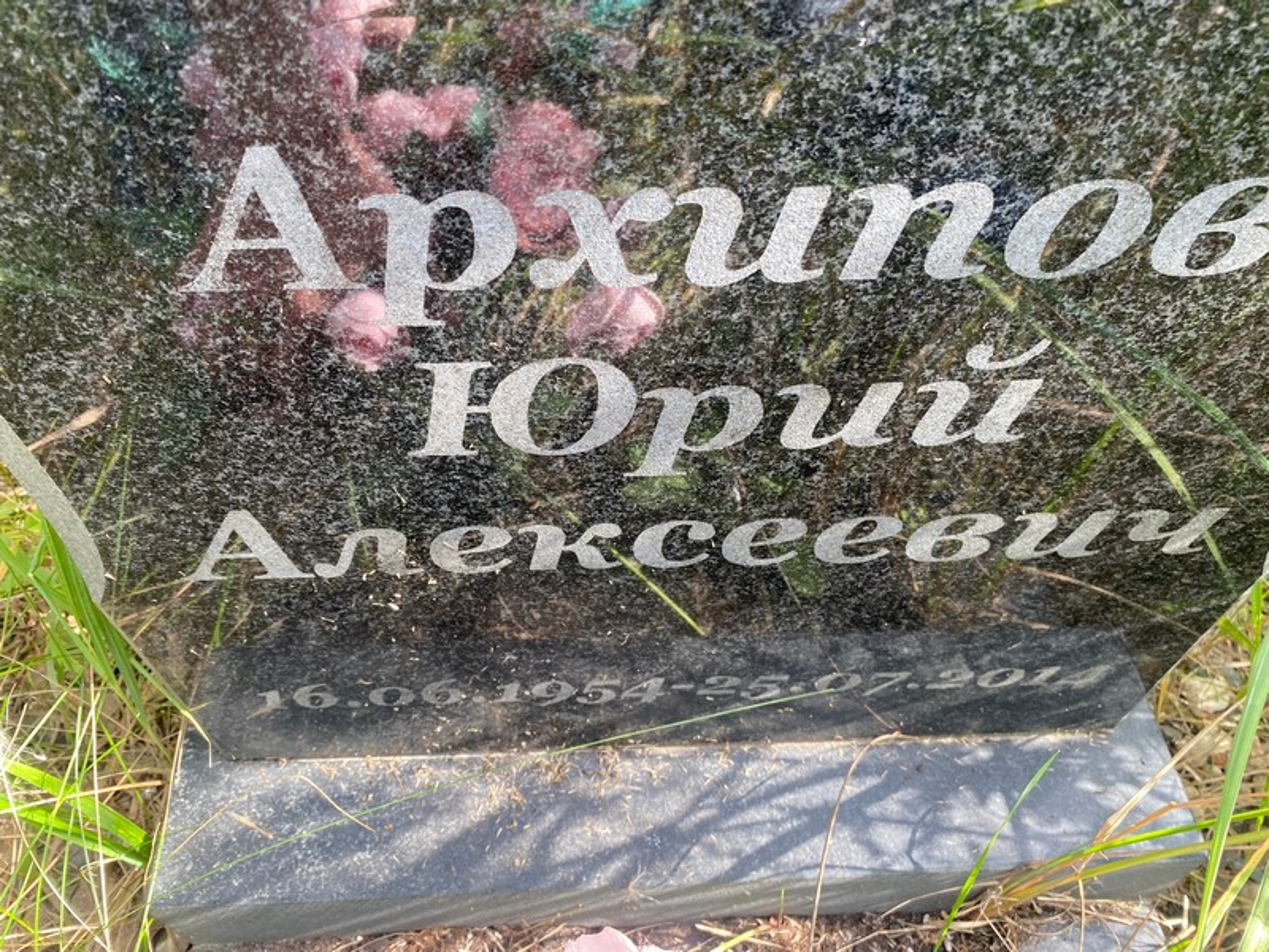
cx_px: 634
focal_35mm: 26
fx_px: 953
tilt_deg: -54.3
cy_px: 476
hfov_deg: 67.3
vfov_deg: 53.1
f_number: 1.8
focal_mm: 4.25
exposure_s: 1/122
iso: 32
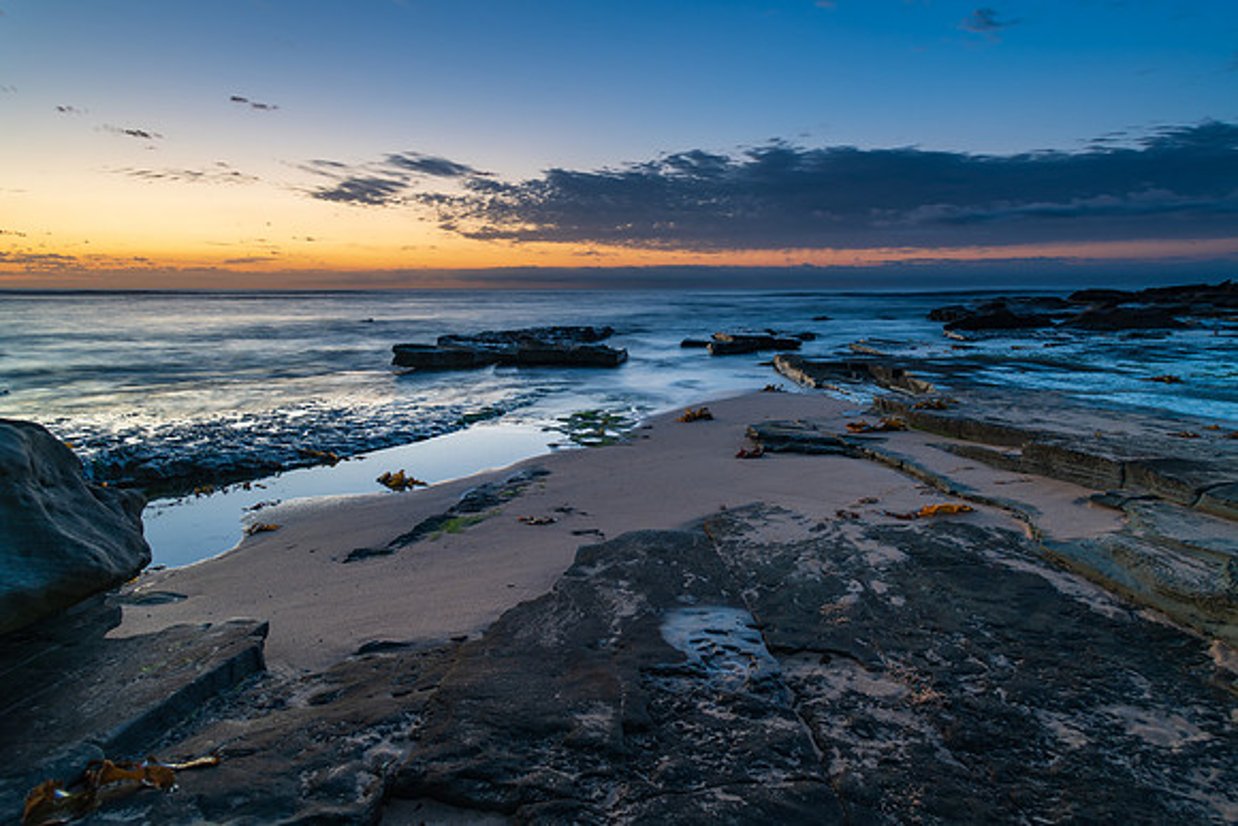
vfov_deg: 52.8
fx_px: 832
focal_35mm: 24
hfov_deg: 73.3
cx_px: 619
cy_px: 413
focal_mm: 24
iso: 64
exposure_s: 5
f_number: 8
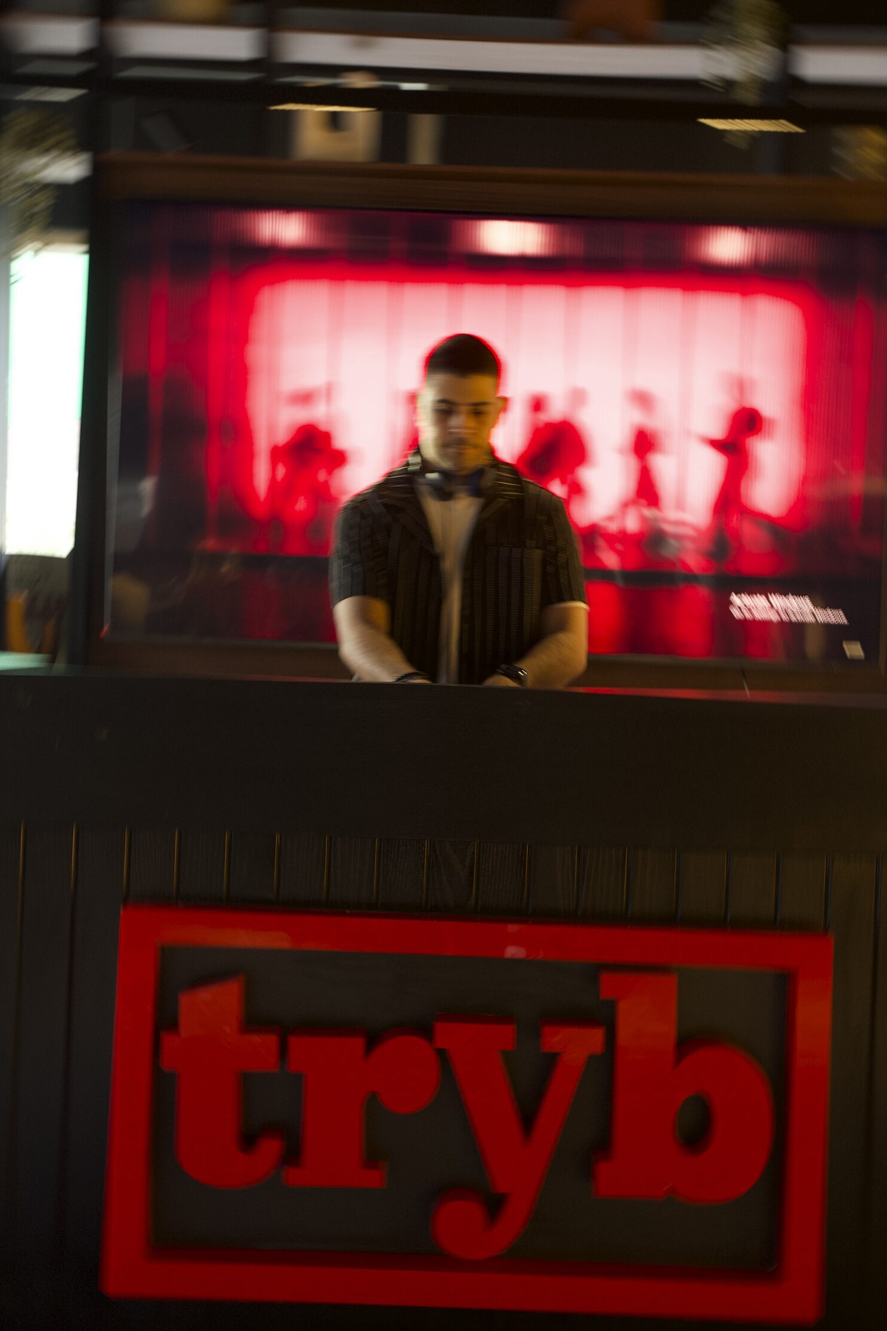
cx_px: 468
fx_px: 1737
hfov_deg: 28.6
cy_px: 652
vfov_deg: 41.9
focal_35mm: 47
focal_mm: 35
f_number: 4.5
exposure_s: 1/20
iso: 640
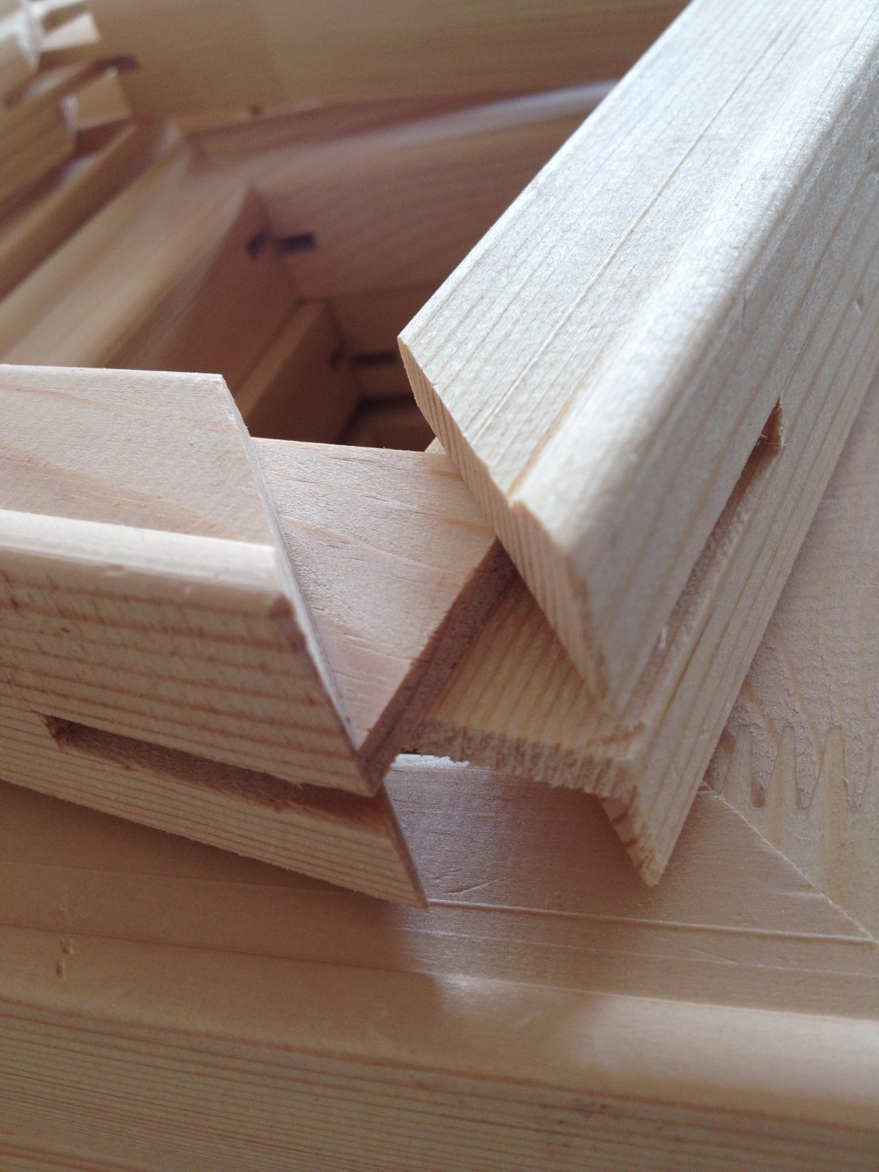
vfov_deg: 52.6
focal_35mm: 35
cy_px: 586
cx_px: 440
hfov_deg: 40.7
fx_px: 1185
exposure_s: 1/120
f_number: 2.4
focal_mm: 4.28
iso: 80
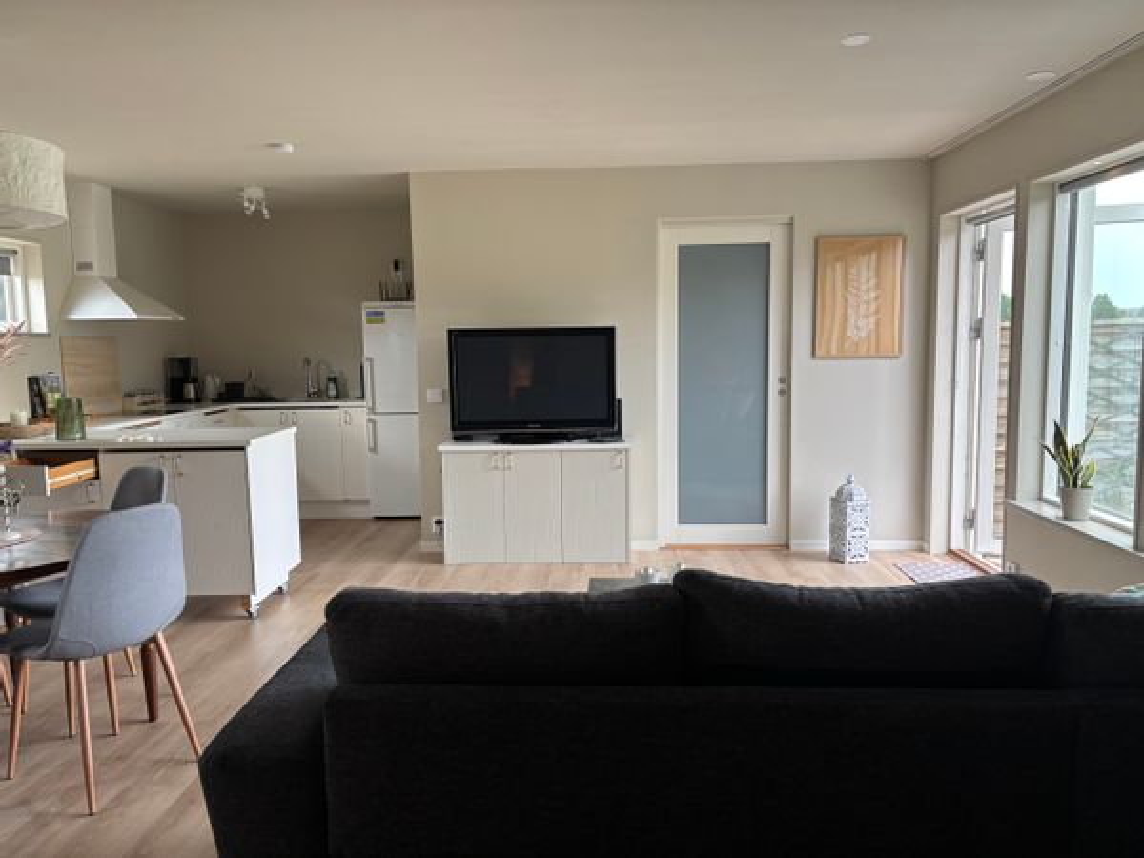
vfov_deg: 53.1
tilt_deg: -6.2
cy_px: 429
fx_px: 859
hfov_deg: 67.3
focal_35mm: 26
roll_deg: +0.6
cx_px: 572
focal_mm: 5.96
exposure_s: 1/121
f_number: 1.6
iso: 125
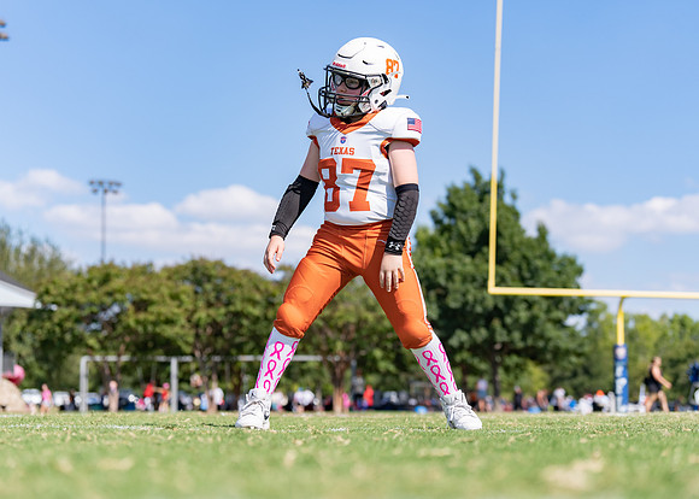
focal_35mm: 82
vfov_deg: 17.5
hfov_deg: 24.3
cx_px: 350
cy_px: 250
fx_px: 1622
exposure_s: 1/1250
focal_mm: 78
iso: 100
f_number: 3.2
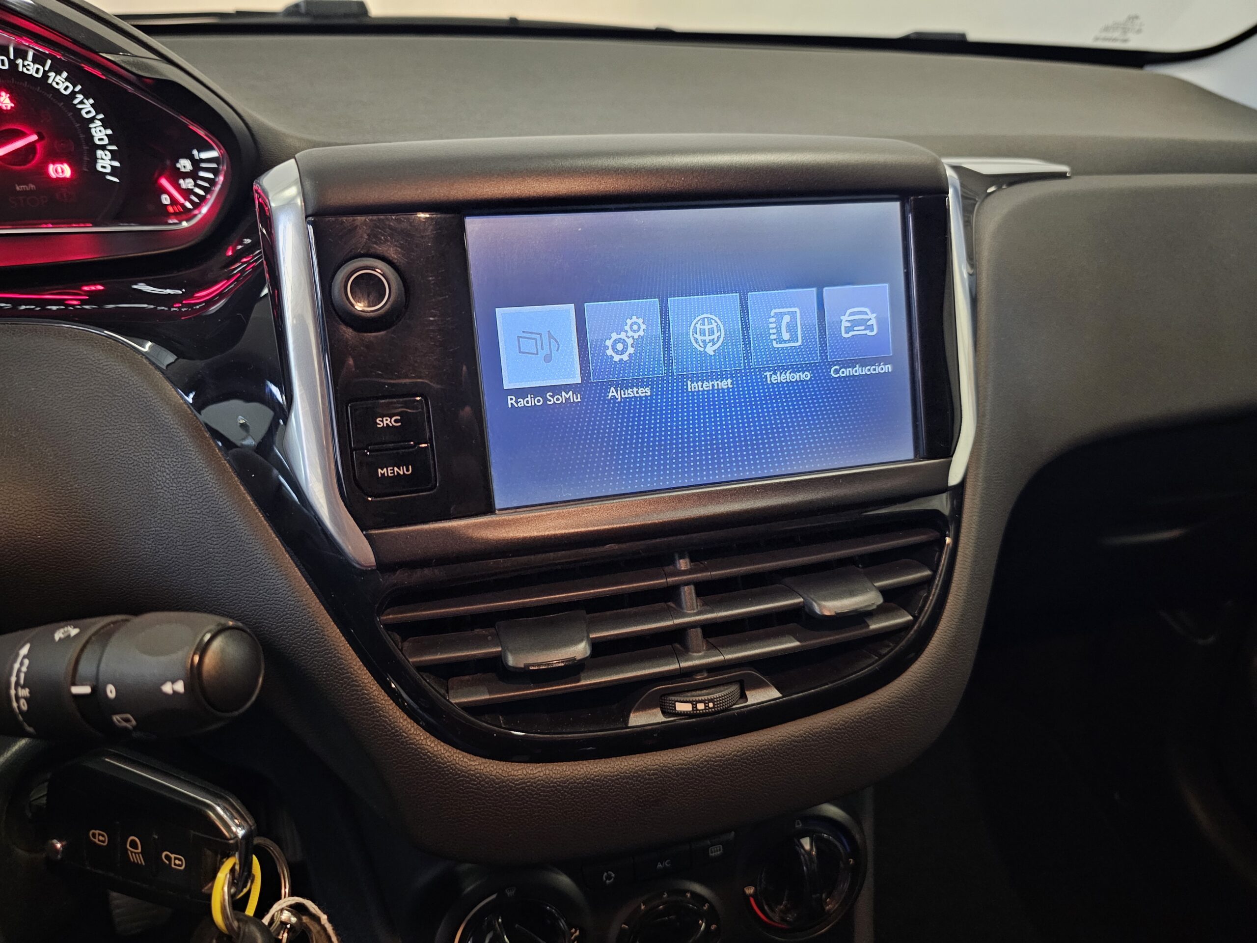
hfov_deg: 73.9
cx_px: 628
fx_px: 835
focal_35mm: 23
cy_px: 472
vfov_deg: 58.9
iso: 640
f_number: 1.7
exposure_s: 1/25
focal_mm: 6.3
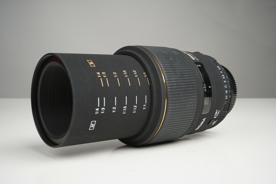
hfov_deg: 44.5
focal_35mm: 44
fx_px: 337
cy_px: 92
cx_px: 138
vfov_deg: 30.5
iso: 200
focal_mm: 44
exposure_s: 1/160
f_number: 20
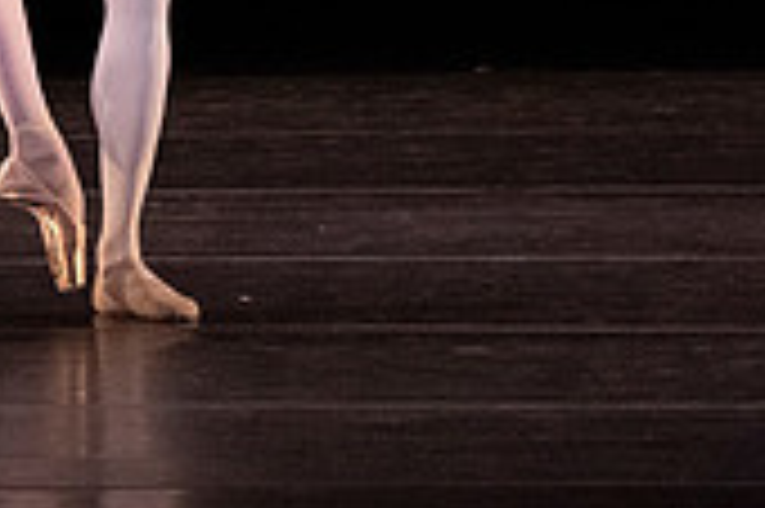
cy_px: -308
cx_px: 130
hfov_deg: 1.8
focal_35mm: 1147
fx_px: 24350
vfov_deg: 1.2
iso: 20000
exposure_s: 1/400
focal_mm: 336
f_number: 5.6
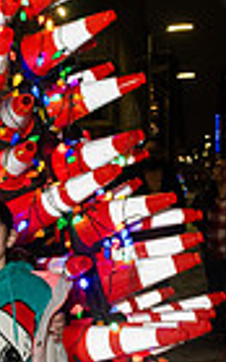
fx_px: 778
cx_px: -62
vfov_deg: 26.1
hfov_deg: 15.8
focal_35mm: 79
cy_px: 201
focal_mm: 24
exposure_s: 1/125
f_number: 4.5
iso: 5000
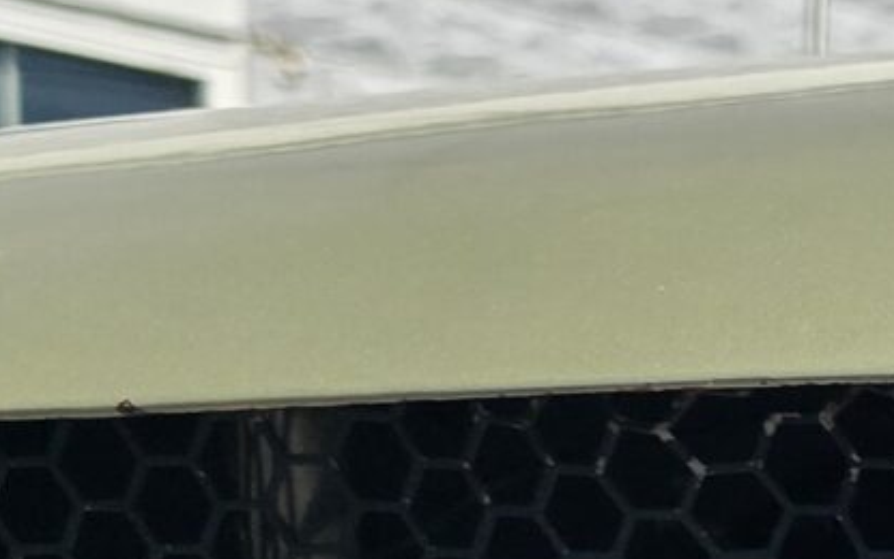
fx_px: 3655
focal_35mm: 150
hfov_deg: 11.4
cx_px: 2177
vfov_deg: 8.4
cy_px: 1038
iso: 12
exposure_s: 1/957
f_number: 1.7
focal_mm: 6.3
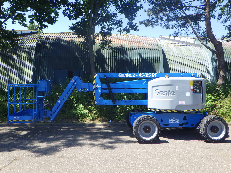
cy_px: 86
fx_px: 227
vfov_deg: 41.8
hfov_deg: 54.0
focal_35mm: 34
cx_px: 116
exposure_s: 1/320
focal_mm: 6.1
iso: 125
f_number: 4.6
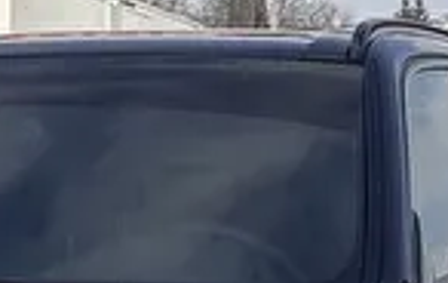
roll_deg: -0.1
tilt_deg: -3.4
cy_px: 501
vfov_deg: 4.7
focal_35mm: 278
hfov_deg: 7.5
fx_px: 3402
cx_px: -71
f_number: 1.78
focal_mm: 6.76
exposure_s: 1/4975
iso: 64
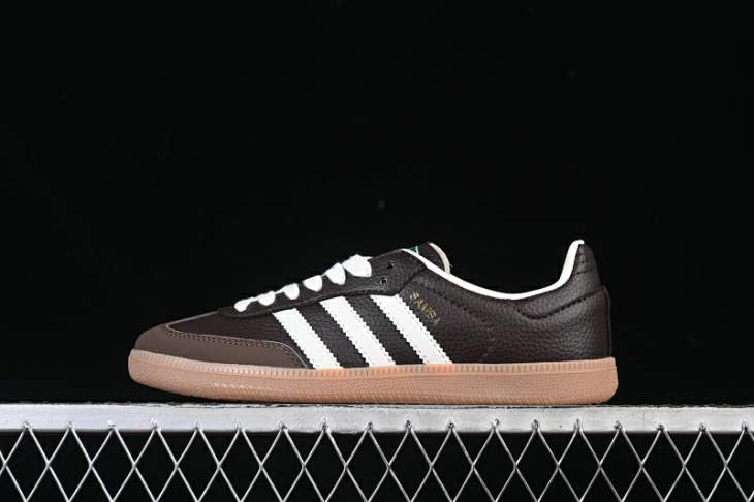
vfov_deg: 18.2
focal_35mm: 75
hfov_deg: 27.0
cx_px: 377
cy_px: 251
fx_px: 1570
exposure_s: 1/60
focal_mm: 50
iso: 160
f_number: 6.3
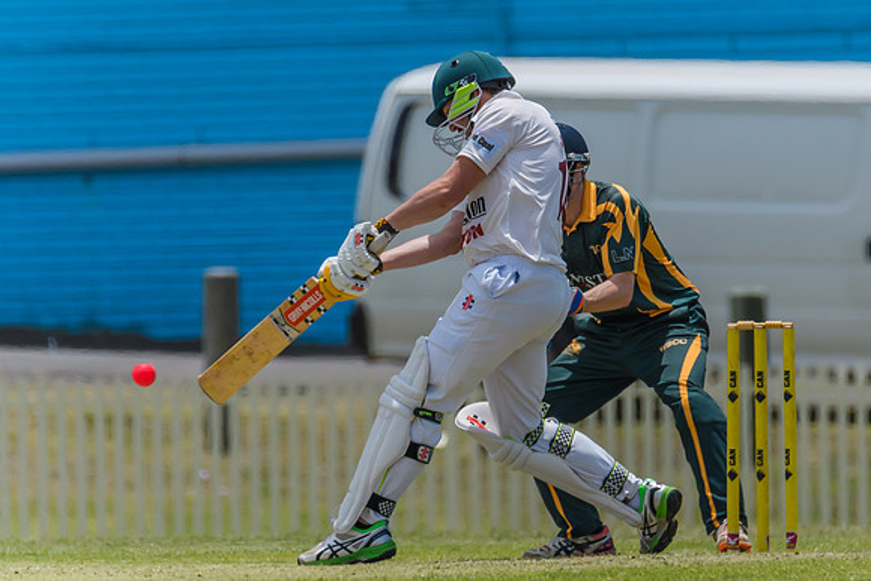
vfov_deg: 1.2
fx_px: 28551
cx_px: 536
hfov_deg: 1.7
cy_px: 304
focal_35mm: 1180
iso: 400
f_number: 6.3
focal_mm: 600
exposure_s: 1/3200
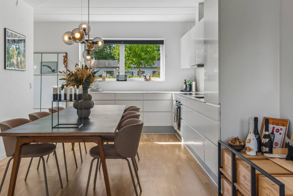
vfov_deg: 35.8
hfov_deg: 51.9
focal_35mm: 37
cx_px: 139
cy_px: 81
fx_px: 301
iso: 250
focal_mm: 24
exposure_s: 1/30
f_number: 10
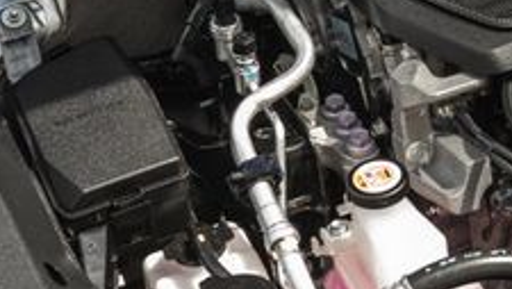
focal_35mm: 130
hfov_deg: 15.6
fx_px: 1766
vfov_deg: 9.2
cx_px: 674
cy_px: -94
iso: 640
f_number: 8
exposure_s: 1/50
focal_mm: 33
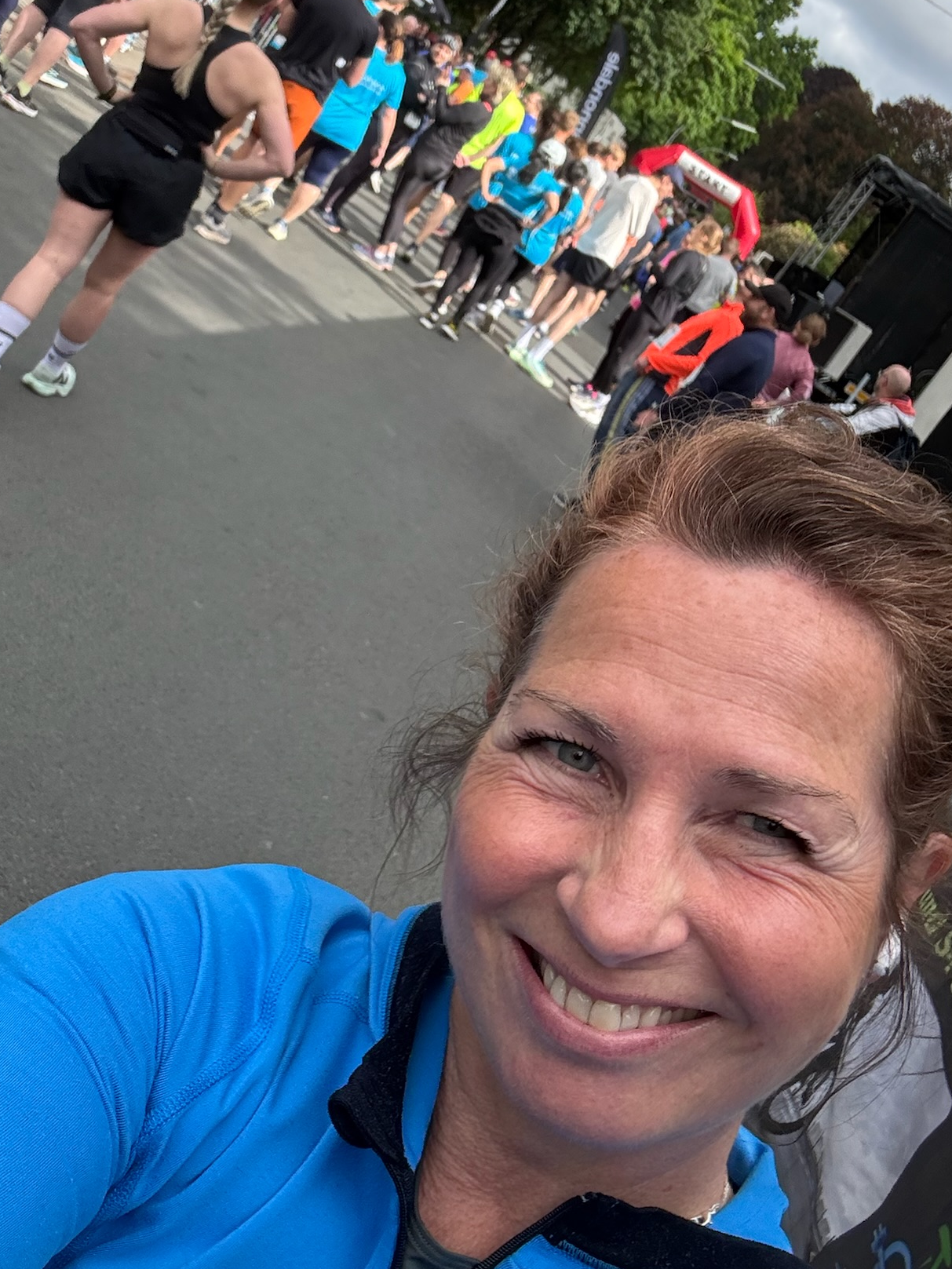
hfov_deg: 37.7
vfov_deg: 48.7
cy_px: 517
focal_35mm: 38
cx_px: 428
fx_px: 1393
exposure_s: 1/322
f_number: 1.9
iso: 25
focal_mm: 2.69
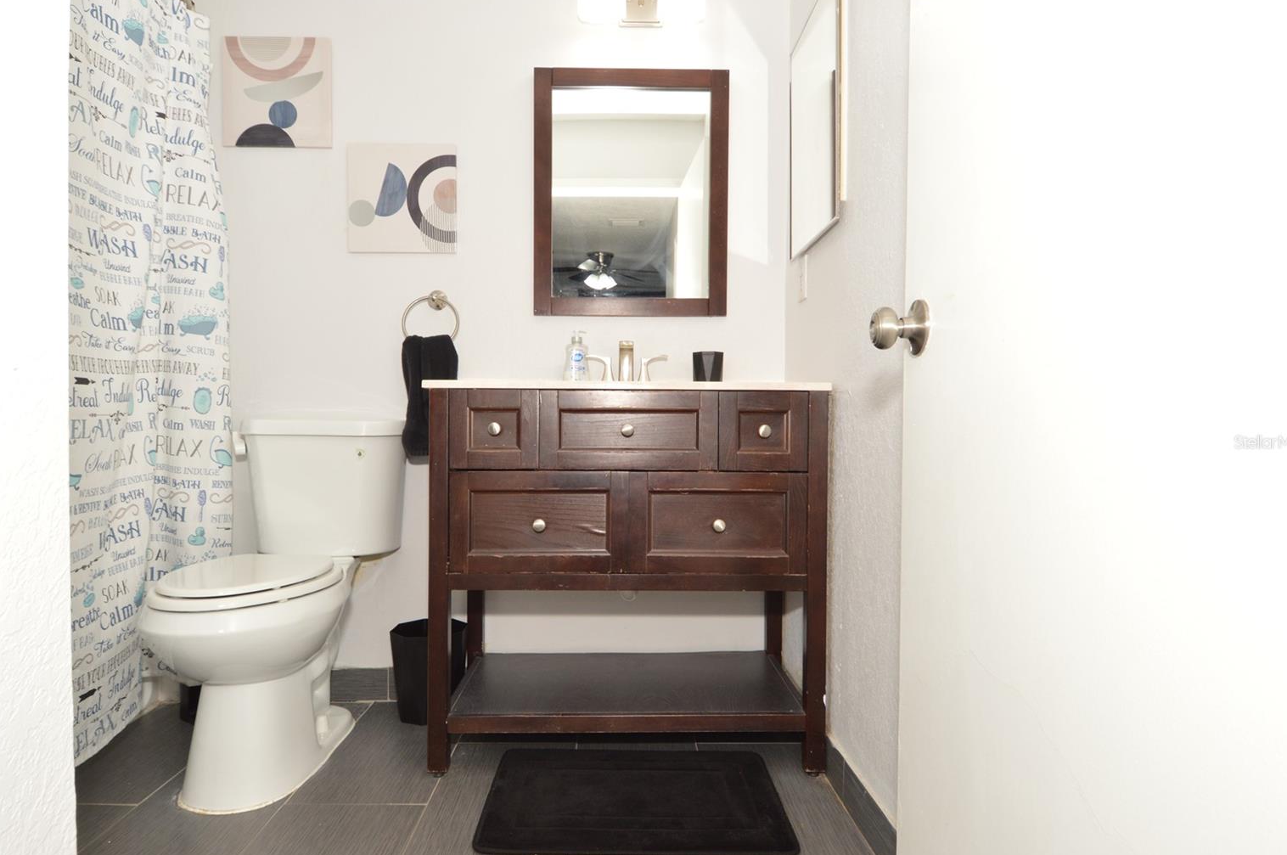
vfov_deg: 64.4
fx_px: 678
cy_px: 442
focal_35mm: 19
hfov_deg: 87.0
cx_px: 631
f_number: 8
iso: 400
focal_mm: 12
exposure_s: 1/80
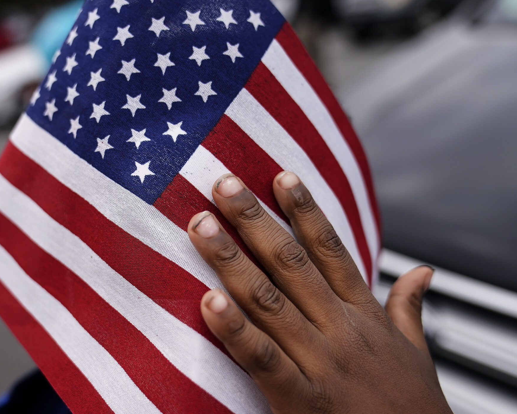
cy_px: 248
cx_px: 189
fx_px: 612
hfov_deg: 45.3
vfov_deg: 37.2
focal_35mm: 40
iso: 640
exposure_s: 1/2000
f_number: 2.8
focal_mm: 29
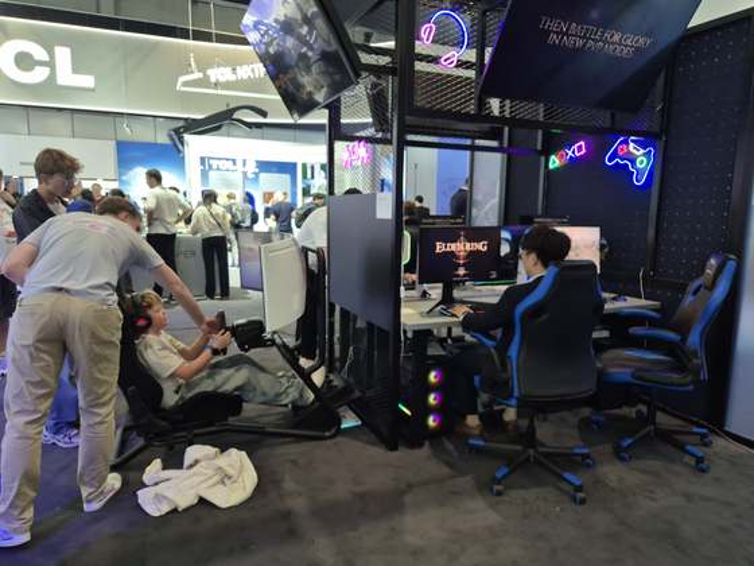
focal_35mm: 23
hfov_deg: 73.9
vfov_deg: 58.9
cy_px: 283
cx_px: 377
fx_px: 501
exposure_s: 1/100
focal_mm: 5.4
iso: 160
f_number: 1.8
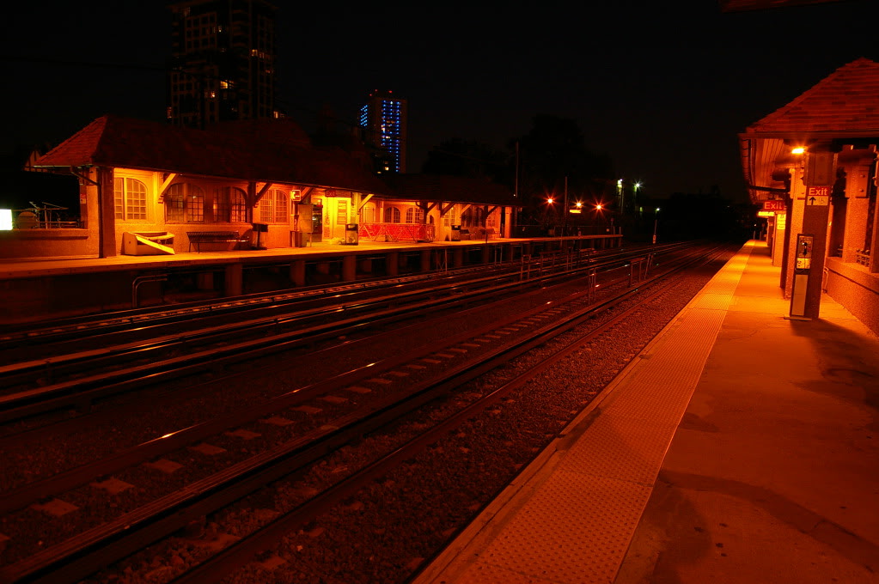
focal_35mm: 24
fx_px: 585
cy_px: 292
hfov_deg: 73.8
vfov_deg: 53.0
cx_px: 440
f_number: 5.6
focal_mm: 16
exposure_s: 1/2
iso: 400
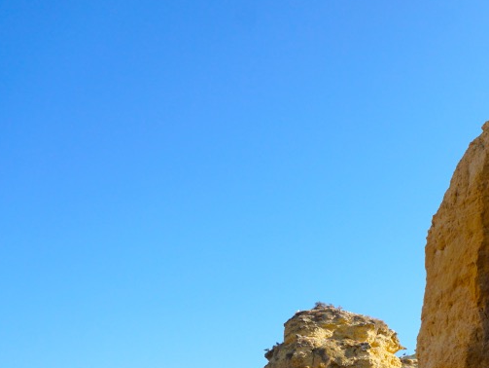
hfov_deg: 30.1
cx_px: 576
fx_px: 778
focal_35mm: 55
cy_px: 367
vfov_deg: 25.3
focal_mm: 16
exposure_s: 1/400
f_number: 7.1
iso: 160
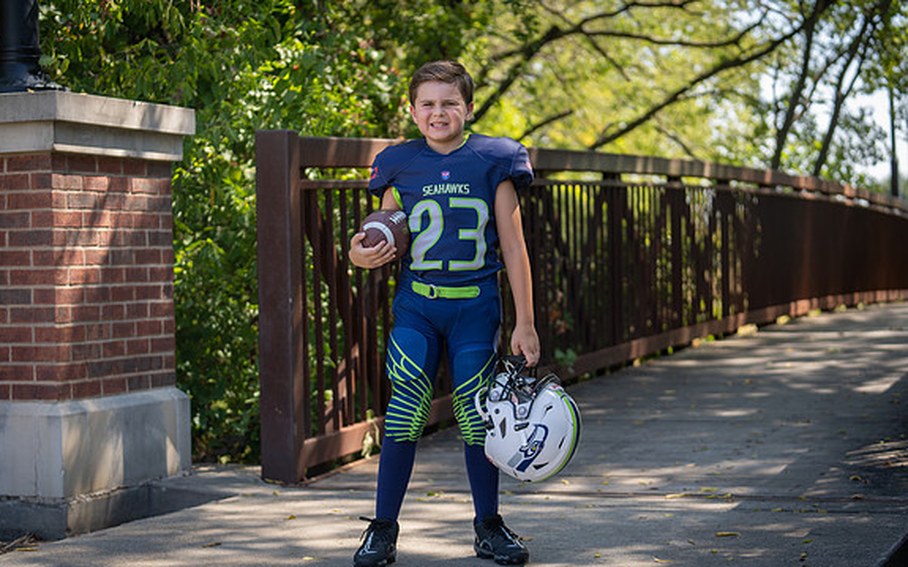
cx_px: 452
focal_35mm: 72
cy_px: 277
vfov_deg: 18.1
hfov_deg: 28.6
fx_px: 1781
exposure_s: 1/320
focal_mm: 70
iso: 100
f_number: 2.8
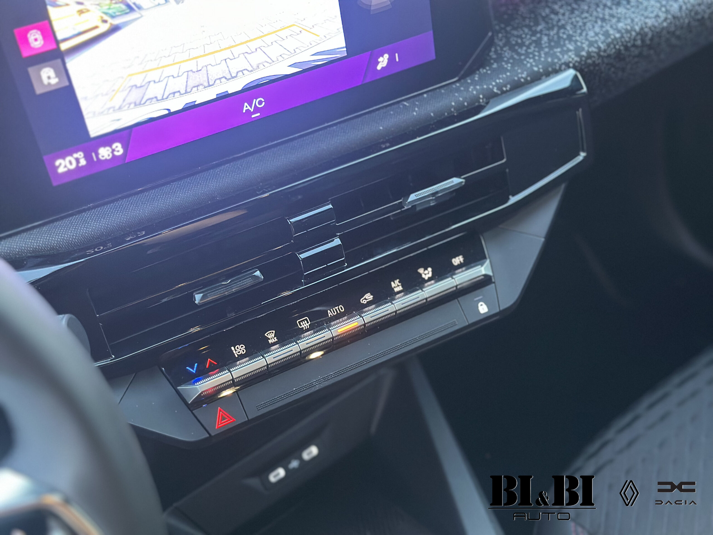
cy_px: 268
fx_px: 989
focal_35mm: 48
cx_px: 356
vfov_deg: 30.3
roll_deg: +6.1
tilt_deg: -42.1
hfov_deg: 39.7
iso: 640
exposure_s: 1/30
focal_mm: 6.86
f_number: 1.78
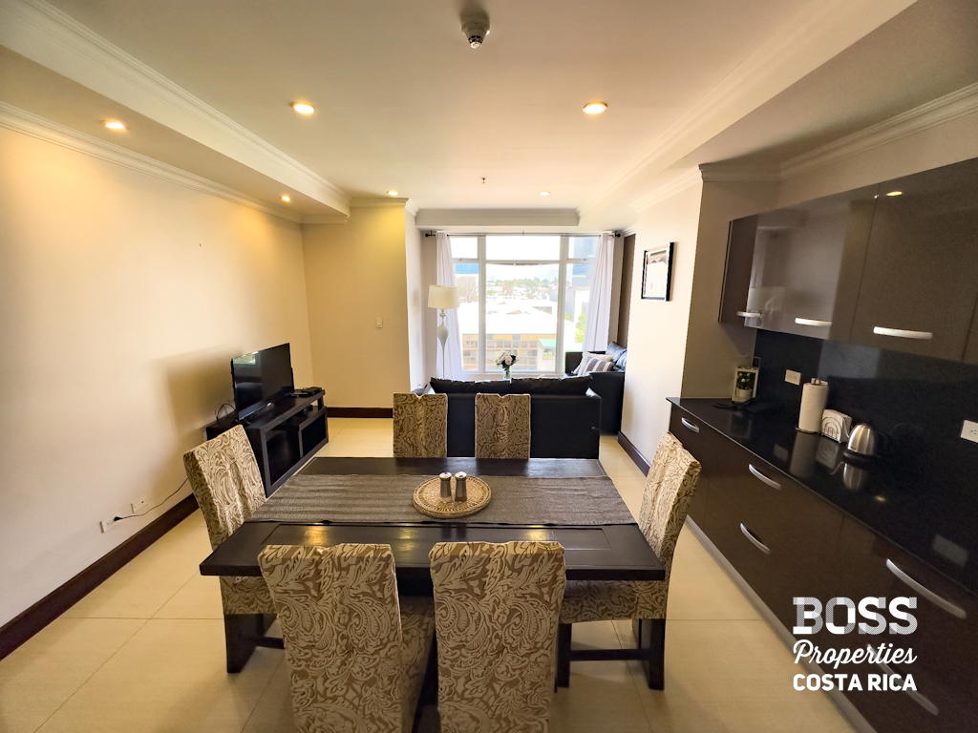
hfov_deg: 102.1
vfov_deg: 85.7
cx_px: 489
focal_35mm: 14
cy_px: 366
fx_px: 396
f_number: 2.2
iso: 200
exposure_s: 1/120
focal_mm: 2.22
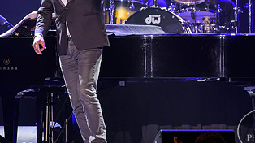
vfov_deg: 1.6
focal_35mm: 778
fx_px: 5256
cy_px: 27
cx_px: 80
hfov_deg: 2.8
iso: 2000
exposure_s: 1/250
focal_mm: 300
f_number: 5
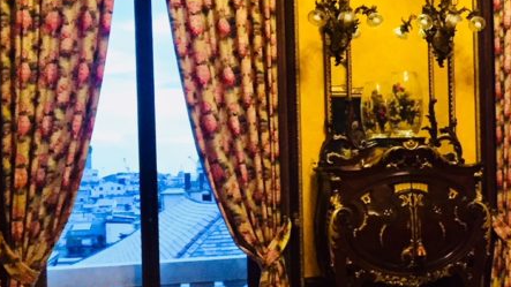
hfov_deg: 27.0
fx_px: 989
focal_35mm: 73
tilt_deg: -0.3
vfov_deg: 16.5
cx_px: 539
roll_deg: +0.5
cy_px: 186
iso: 320
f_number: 2.2
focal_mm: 4.15
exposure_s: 1/17
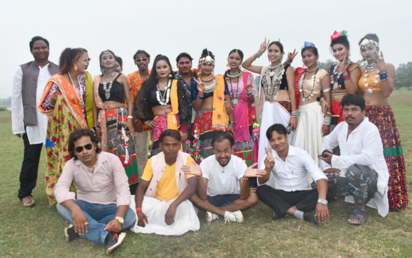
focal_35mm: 31
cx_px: 204
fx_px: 348
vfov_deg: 40.6
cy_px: 119
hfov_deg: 61.2
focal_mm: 20
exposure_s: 1/60
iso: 1600
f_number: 3.5
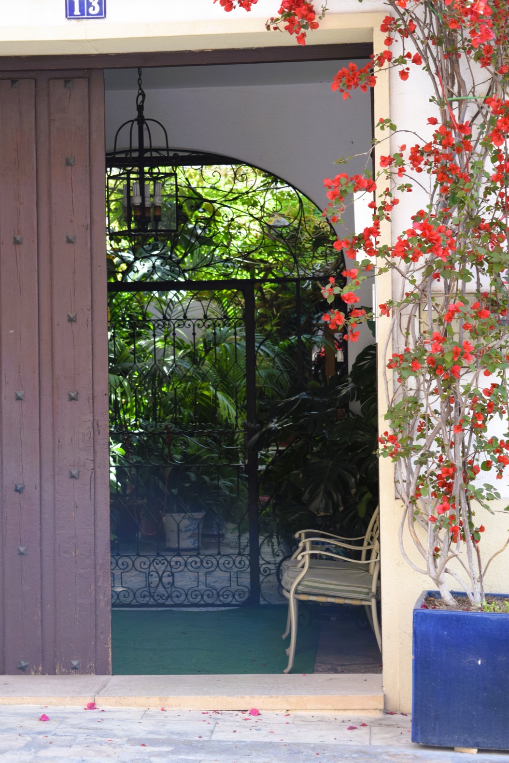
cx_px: 255
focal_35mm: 84
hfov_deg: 16.4
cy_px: 377
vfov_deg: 24.3
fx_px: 1770
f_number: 6.3
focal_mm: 55
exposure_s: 1/160
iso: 400
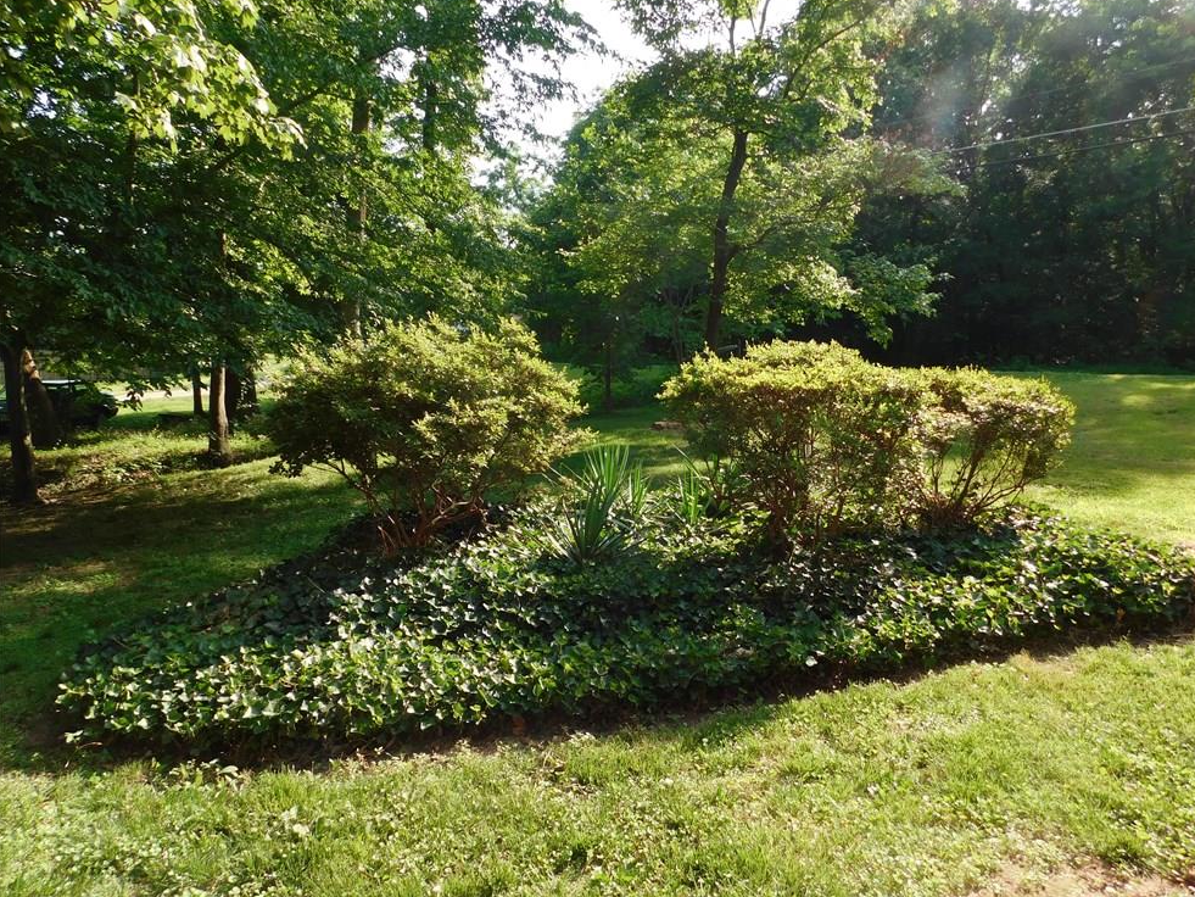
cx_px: 620
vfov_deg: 56.8
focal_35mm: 24
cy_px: 450
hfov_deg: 71.6
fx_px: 829
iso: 125
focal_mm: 4
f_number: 3
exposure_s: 1/400
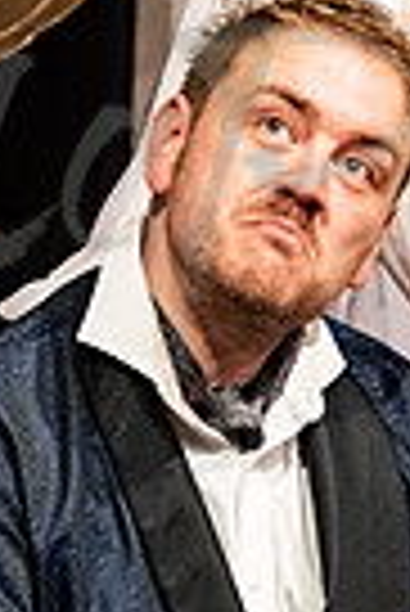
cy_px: 333
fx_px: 8639
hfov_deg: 2.7
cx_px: 460
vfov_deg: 4.1
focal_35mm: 507
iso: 2000
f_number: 3.2
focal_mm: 102.2
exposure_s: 1/250
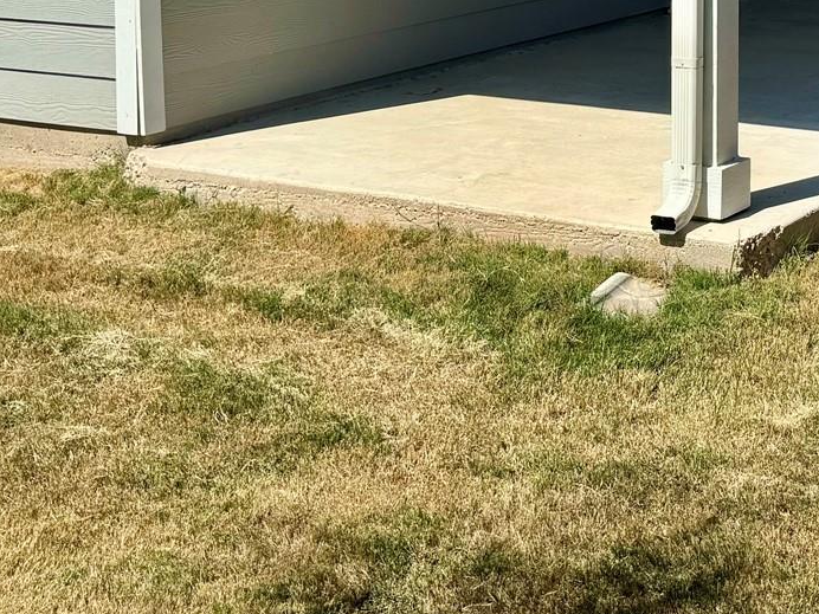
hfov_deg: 26.6
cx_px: 714
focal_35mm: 71
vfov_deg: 19.6
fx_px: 1680
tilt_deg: -4.6
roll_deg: -0.2
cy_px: -97
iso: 80
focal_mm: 6.76
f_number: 1.78
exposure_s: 1/4950
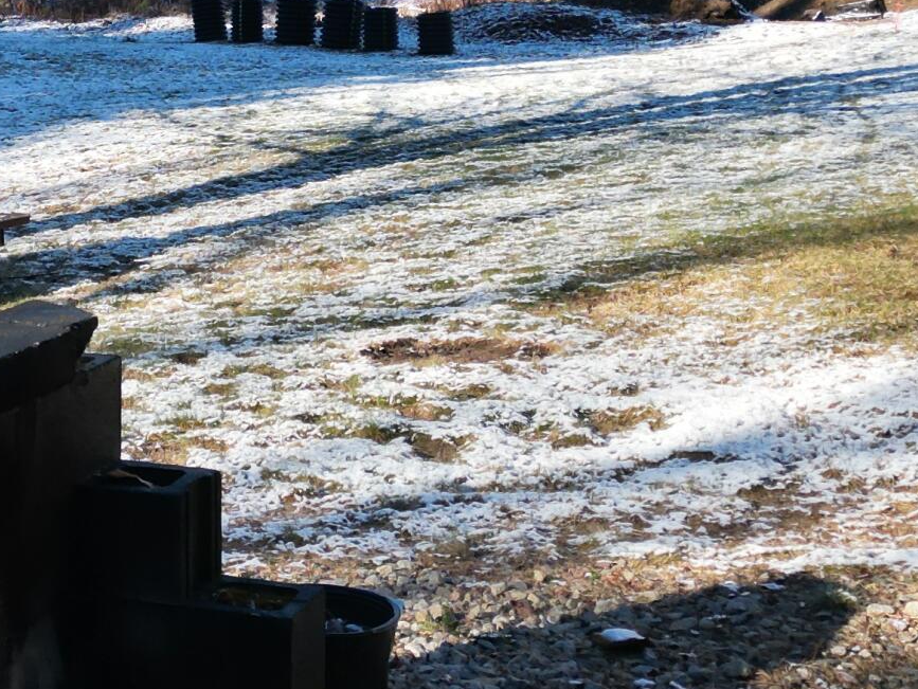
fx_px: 2202
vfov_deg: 17.7
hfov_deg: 23.3
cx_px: 208
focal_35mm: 83
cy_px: 160
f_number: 1.7
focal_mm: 6.72
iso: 120
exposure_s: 1/200
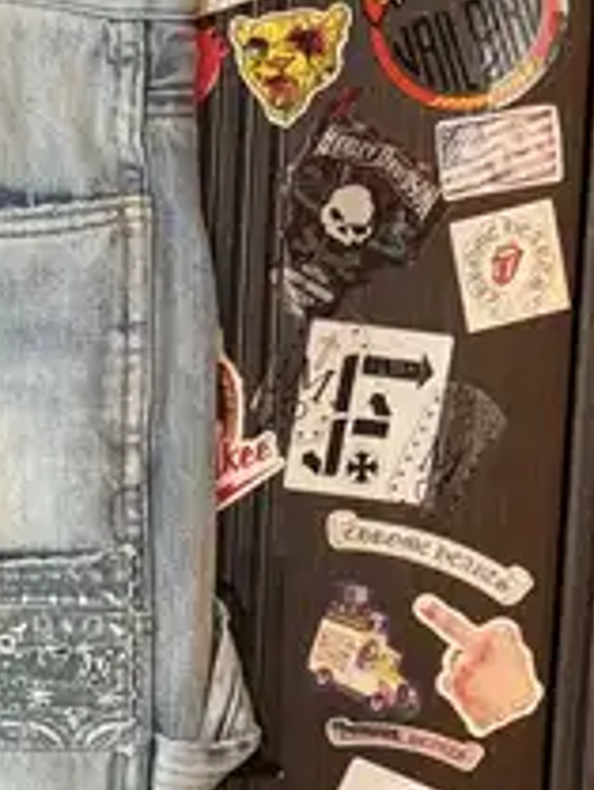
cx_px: -405
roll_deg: -0.5
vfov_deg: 11.4
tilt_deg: -11.9
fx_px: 3771
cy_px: 1206
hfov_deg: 8.7
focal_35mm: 165
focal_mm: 6.76
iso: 64
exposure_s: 1/50
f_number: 1.78
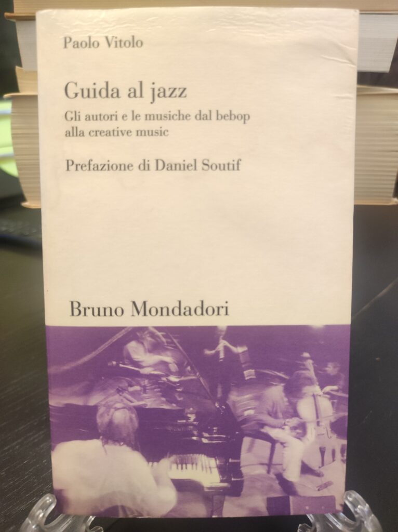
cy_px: 266
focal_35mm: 25
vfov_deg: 69.4
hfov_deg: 54.8
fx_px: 384
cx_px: 199
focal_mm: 4.7
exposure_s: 1/33
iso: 1712
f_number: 1.79
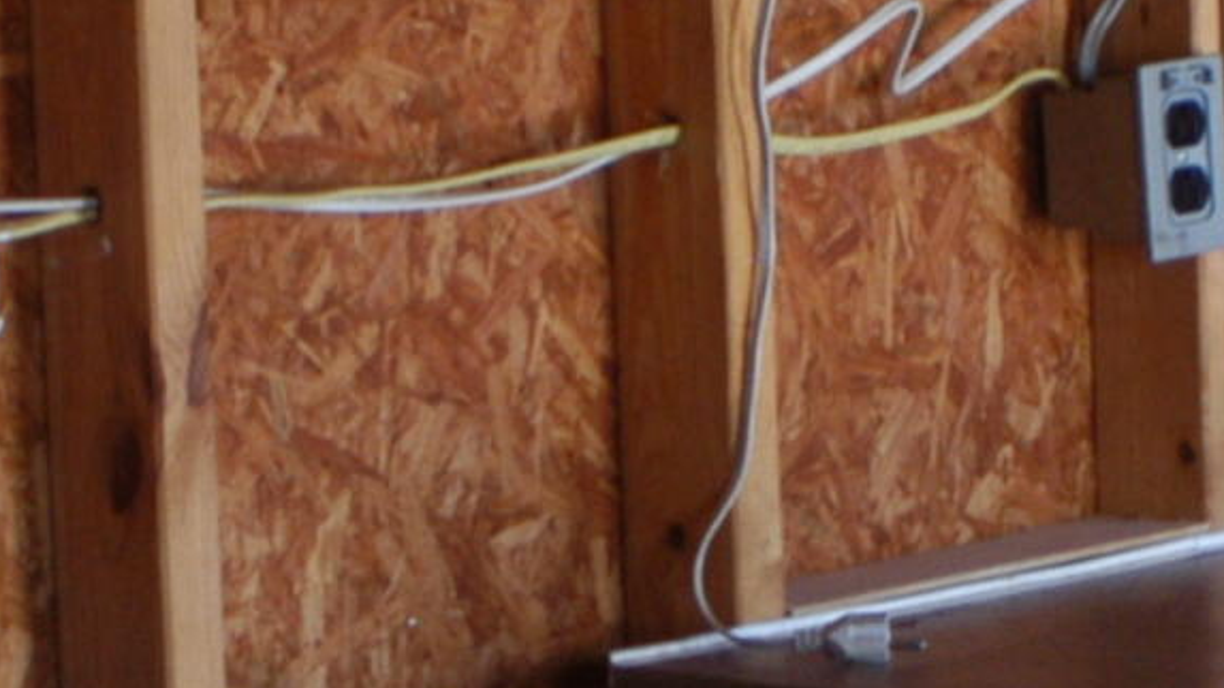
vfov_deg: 4.8
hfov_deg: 8.5
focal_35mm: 255
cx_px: 961
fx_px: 8266
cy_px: -113
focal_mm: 31
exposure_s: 1/50
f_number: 3.8
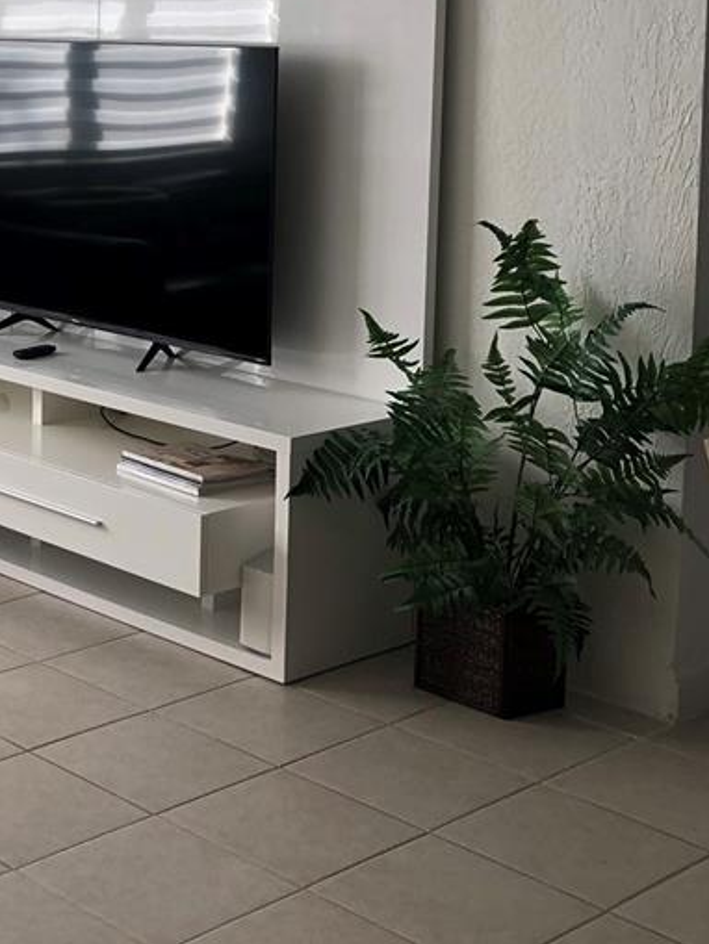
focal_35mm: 66
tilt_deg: -3.9
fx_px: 1802
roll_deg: +0.6
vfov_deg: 28.5
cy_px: 143
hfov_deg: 20.9
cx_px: -117
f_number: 1.8
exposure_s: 1/120
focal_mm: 3.99
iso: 40
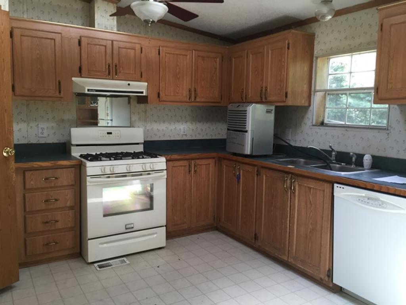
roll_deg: -3.0
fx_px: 340
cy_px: 152
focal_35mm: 29
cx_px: 203
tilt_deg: -3.9
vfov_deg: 48.2
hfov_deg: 61.7
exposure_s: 1/40
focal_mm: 4.15
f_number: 2.2
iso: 32
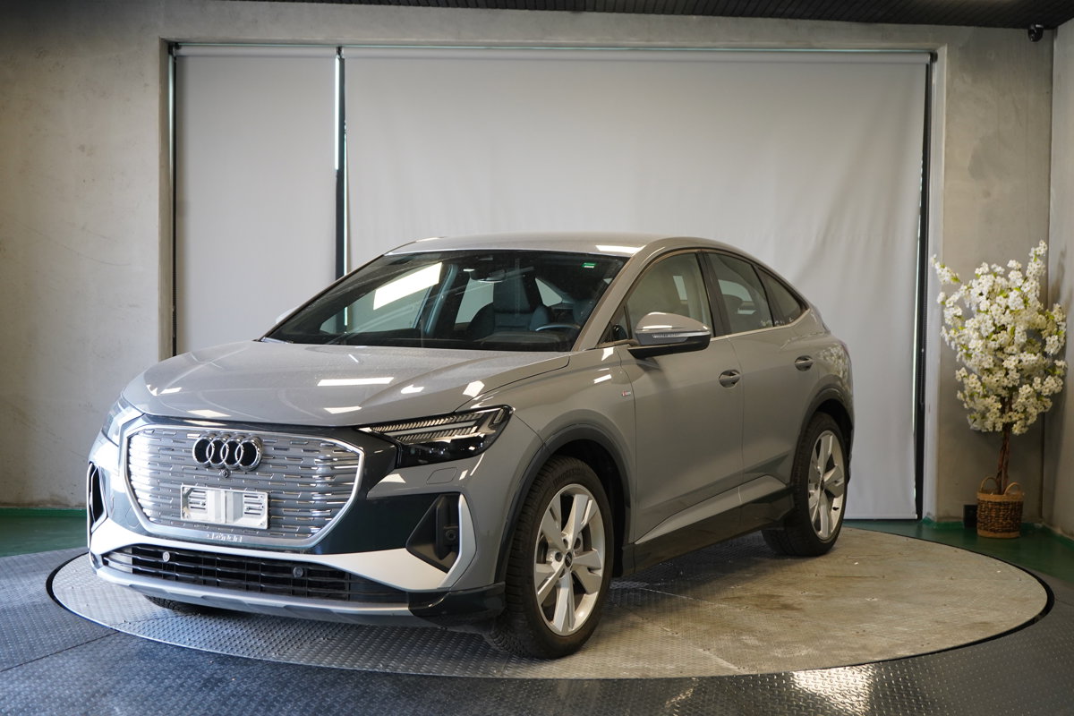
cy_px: 358
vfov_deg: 24.2
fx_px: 1671
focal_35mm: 56
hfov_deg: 35.6
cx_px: 537
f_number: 5
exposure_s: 1/160
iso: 1600
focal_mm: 56
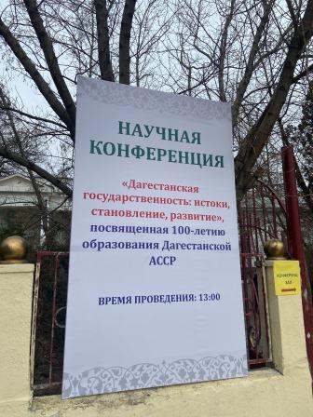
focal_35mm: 26
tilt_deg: +10.6
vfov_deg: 67.3
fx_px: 313
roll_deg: +1.5
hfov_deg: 53.1
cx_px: 156
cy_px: 208
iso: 32
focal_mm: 4.25
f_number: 1.8
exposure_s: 1/1302
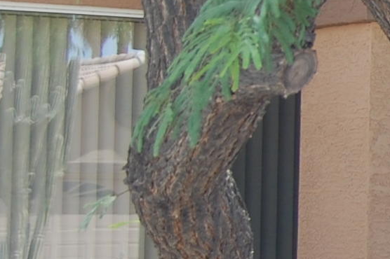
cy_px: 57
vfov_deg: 5.5
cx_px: 957
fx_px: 2714
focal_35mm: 251
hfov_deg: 7.6
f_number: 6.3
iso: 200
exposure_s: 1/160
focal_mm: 31
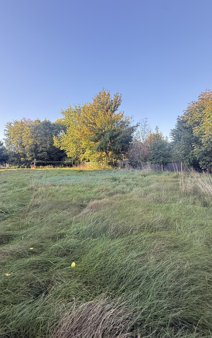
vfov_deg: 97.8
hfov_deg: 70.9
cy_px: 167
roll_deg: +2.8
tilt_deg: -0.3
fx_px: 148
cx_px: 91
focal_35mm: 16
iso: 100
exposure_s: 1/100
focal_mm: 2.22
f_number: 2.2
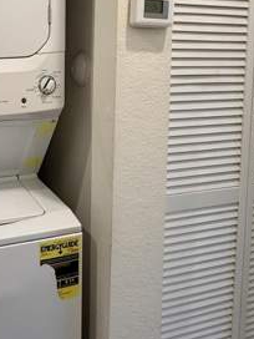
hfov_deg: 39.6
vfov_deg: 53.0
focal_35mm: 33
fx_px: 323
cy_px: 87
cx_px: 22
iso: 200
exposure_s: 1/60
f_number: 2.2
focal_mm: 2.22
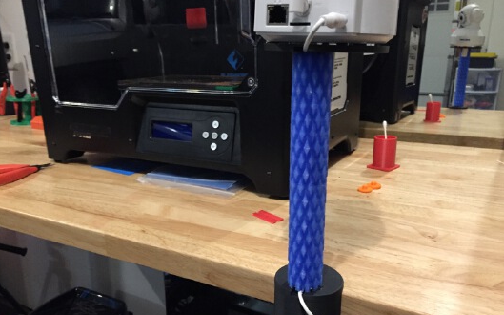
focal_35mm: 31
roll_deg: +0.8
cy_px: 183
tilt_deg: -17.4
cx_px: 251
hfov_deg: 61.3
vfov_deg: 40.4
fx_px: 426
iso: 320
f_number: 2.2
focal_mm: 4.15
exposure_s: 1/15
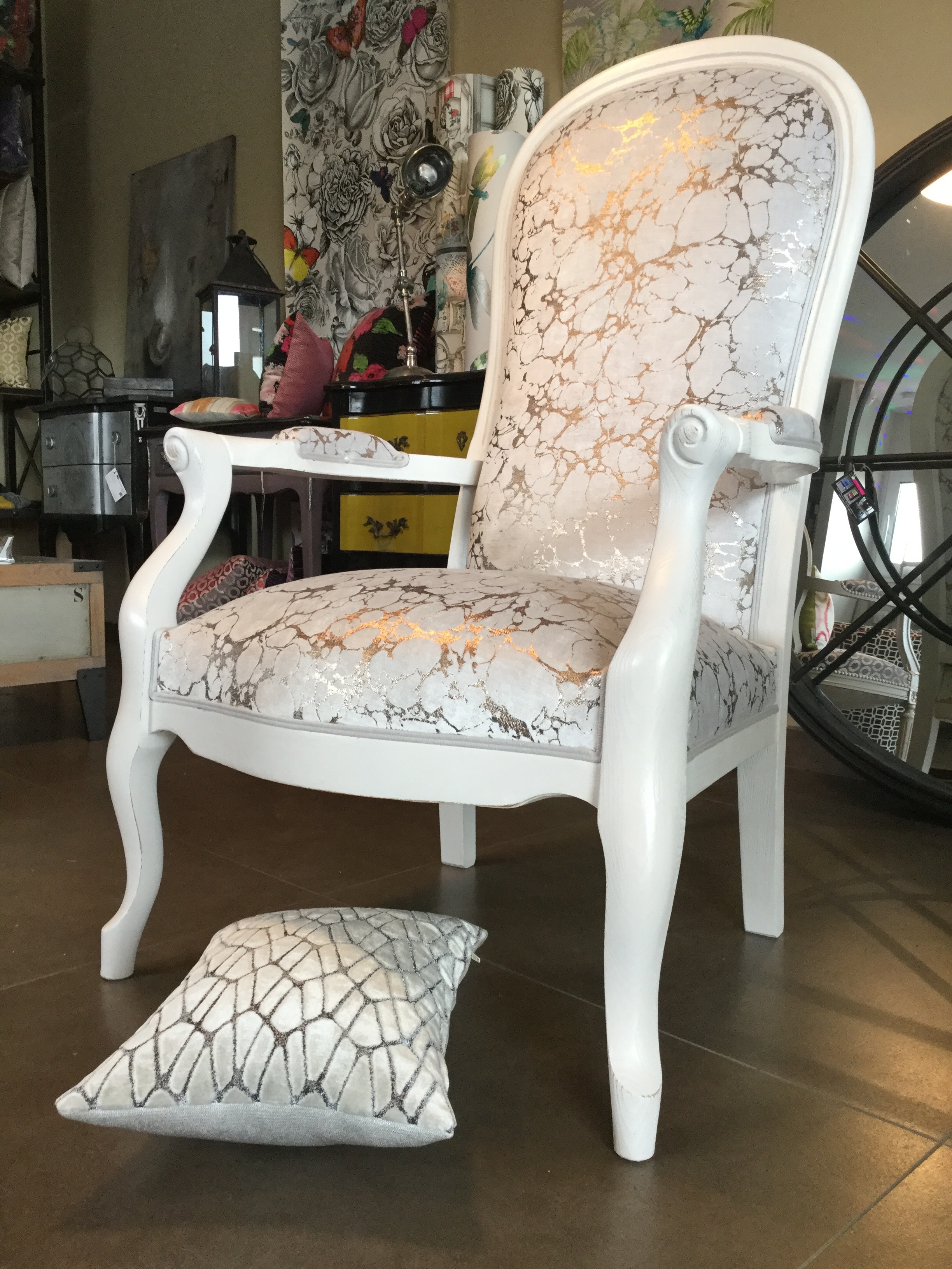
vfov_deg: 58.4
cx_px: 476
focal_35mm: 31
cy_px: 634
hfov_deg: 45.4
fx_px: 1137
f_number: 2.4
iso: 100
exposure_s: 1/33
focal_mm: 3.3
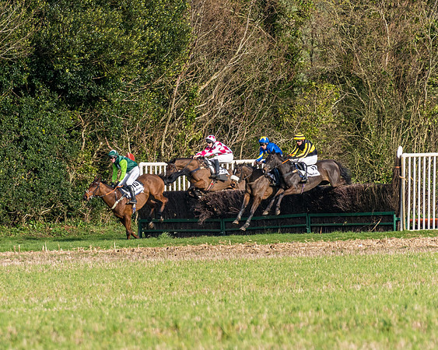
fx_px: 11973
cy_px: 217
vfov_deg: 1.7
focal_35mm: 924
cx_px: 164
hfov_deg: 2.1
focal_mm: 280
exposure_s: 1/800
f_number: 5.6
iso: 200
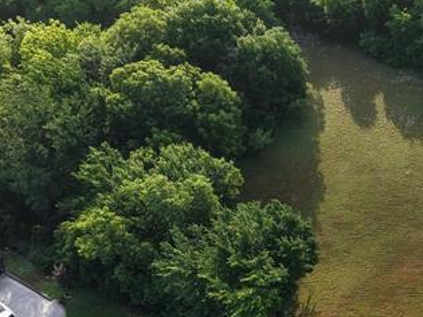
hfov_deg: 24.1
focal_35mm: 78
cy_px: 146
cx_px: 408
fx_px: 953
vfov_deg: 18.9
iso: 160
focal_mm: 8.67
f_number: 1.8
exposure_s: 1/1250
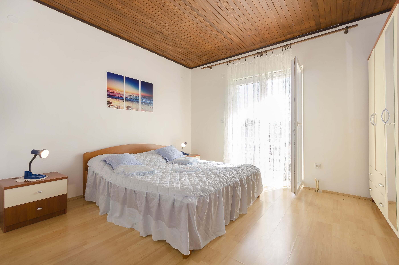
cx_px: 200
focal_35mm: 15
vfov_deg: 77.1
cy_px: 132
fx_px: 166
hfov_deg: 100.5
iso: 125
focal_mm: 10
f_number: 7.1
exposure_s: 1/50
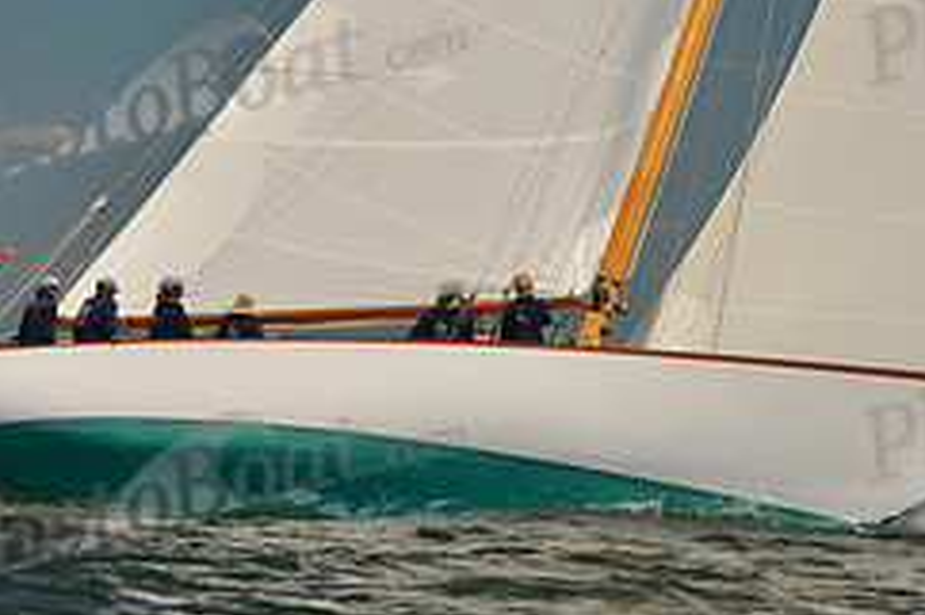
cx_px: 669
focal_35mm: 168
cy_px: 239
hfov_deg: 12.2
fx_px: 4314
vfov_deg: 8.2
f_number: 3.2
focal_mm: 70
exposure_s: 1/5000
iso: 280
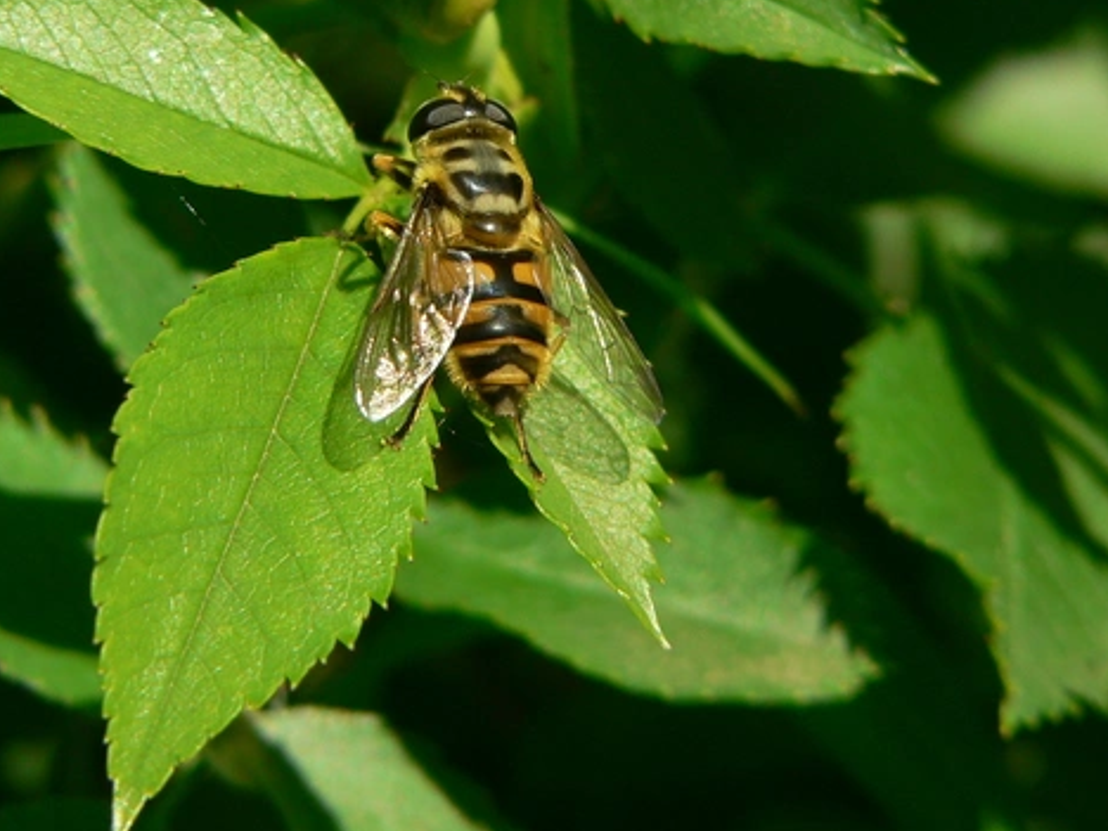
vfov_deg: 12.4
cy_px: 270
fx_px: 3809
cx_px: 481
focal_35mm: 119
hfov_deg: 16.5
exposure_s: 1/500
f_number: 4
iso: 80
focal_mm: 14.5
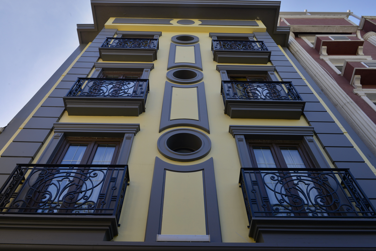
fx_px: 324
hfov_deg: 60.3
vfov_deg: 42.4
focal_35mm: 31
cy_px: 126
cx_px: 188
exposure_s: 1/250
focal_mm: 31
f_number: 13
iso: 400
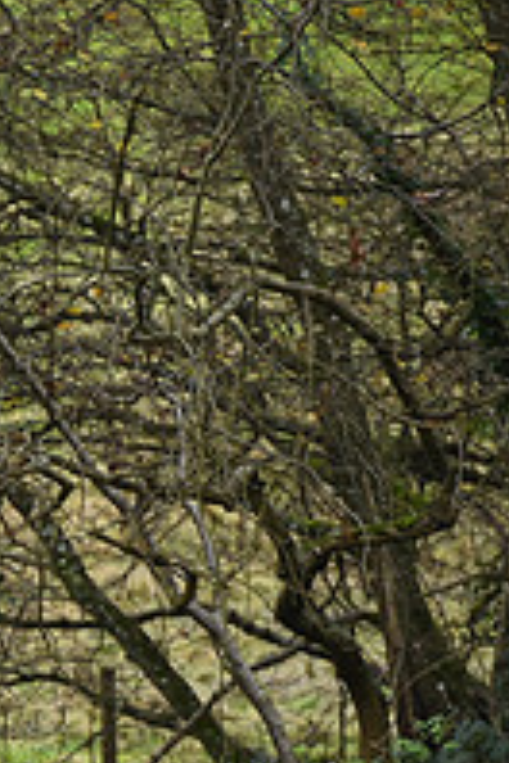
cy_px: 570
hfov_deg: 2.3
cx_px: -582
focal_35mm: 587
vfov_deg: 3.5
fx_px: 12448
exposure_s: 1/1000
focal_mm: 200
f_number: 3.5
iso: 2800
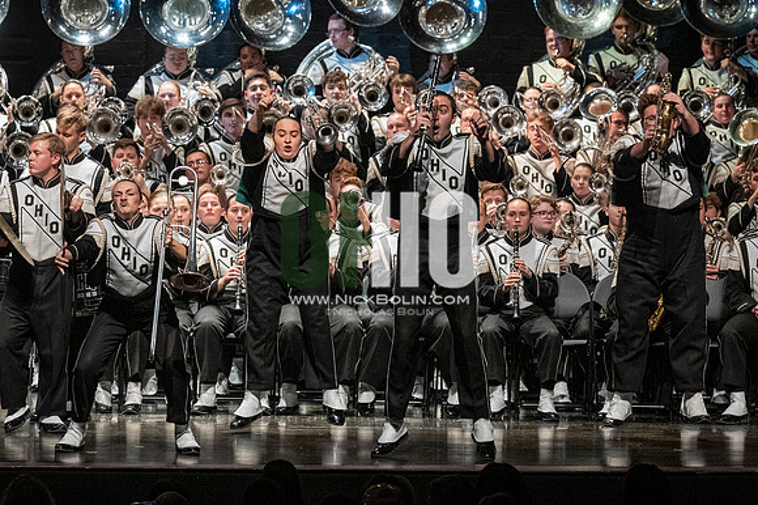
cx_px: 379
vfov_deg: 6.1
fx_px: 4735
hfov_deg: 9.2
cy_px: 252
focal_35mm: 225
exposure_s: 1/500
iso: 4000
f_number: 4
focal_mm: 150
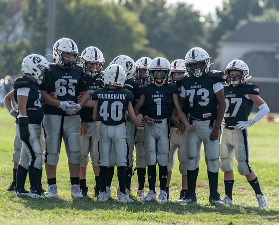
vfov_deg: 4.6
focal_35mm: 338
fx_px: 2798
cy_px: 109
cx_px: 132
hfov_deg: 5.7
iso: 100
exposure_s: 1/1250
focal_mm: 200
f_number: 3.5
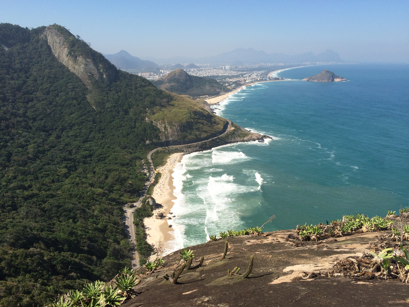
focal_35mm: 29
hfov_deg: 61.7
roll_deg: +0.9
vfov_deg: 48.2
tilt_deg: -15.6
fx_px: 343
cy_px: 154
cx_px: 204
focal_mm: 4.15
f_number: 2.2
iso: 32
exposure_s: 1/2160
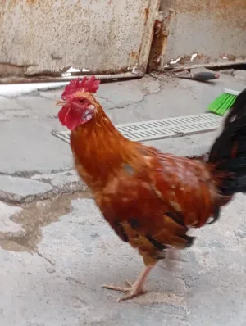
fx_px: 765
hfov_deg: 18.3
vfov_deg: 24.1
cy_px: 163
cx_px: 123
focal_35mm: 81
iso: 365
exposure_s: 1/50
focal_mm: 4.27
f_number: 1.8
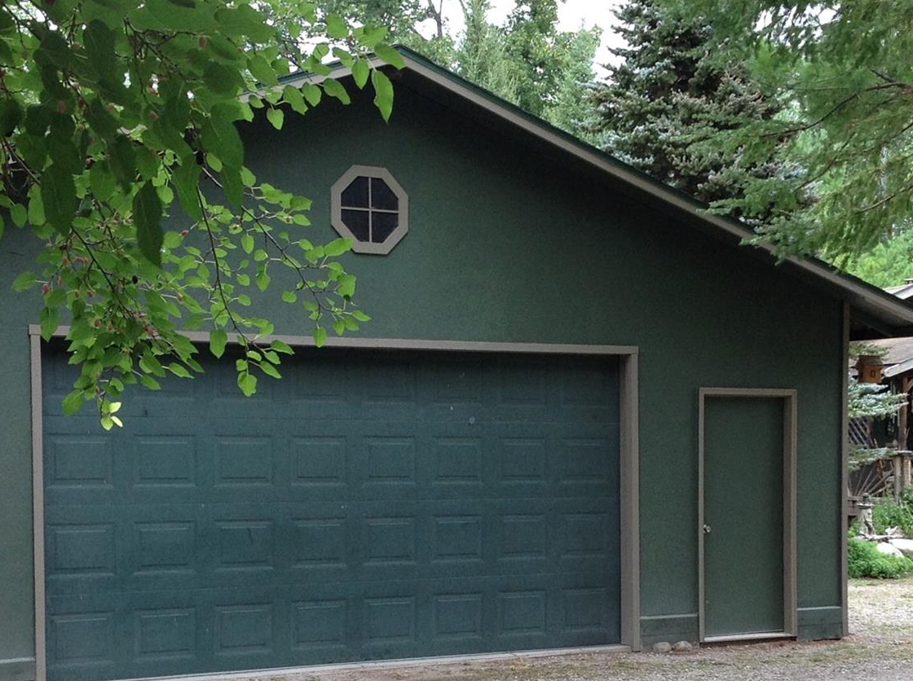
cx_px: 465
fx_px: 1685
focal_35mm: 64
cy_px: 498
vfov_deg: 22.7
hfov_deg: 30.3
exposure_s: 1/120
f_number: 2.4
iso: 80
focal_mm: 4.28
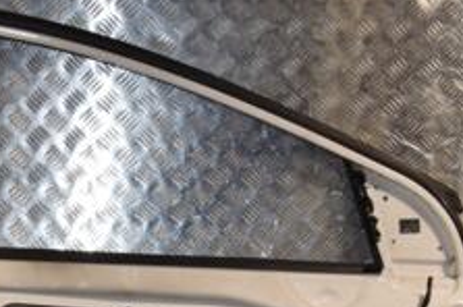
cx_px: 168
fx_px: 1246
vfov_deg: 13.8
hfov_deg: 21.0
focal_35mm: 97
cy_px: 332
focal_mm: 24
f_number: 11
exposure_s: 1/200
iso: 800
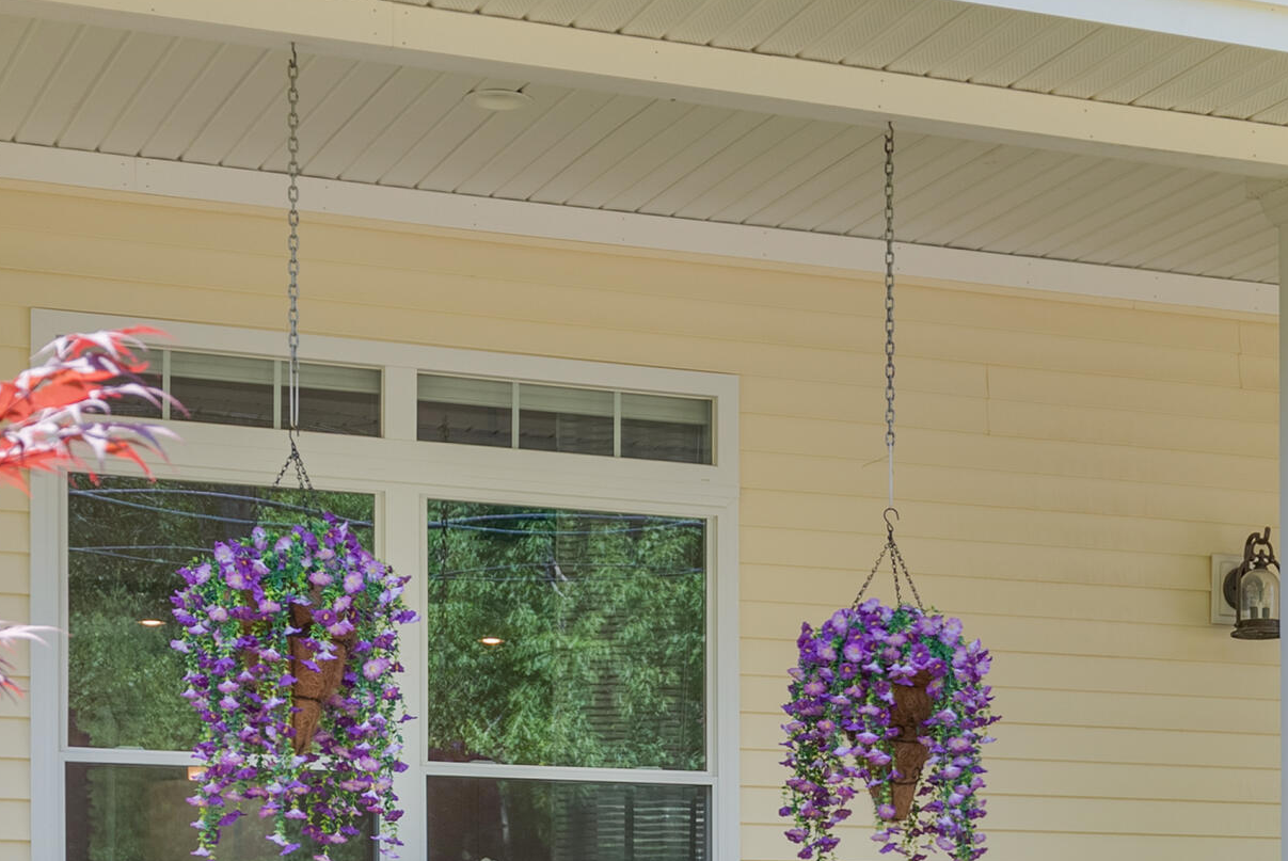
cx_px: 979
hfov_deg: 23.1
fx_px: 3115
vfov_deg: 15.2
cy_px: 1021
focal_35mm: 87
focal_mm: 35
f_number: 7.1
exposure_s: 1/400
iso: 320
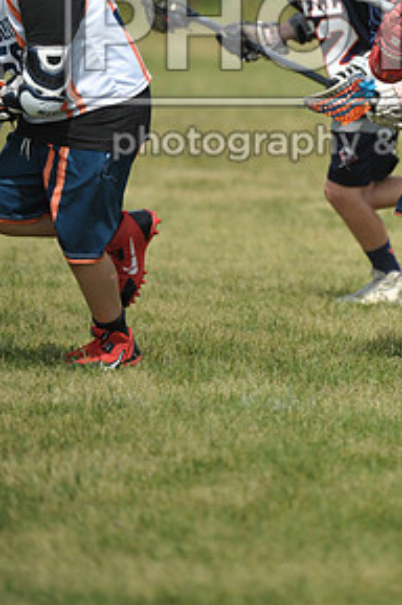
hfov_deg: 2.1
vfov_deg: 3.1
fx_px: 11131
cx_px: 381
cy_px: 42
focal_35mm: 663
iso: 640
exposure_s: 1/4000
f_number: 4
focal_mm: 330
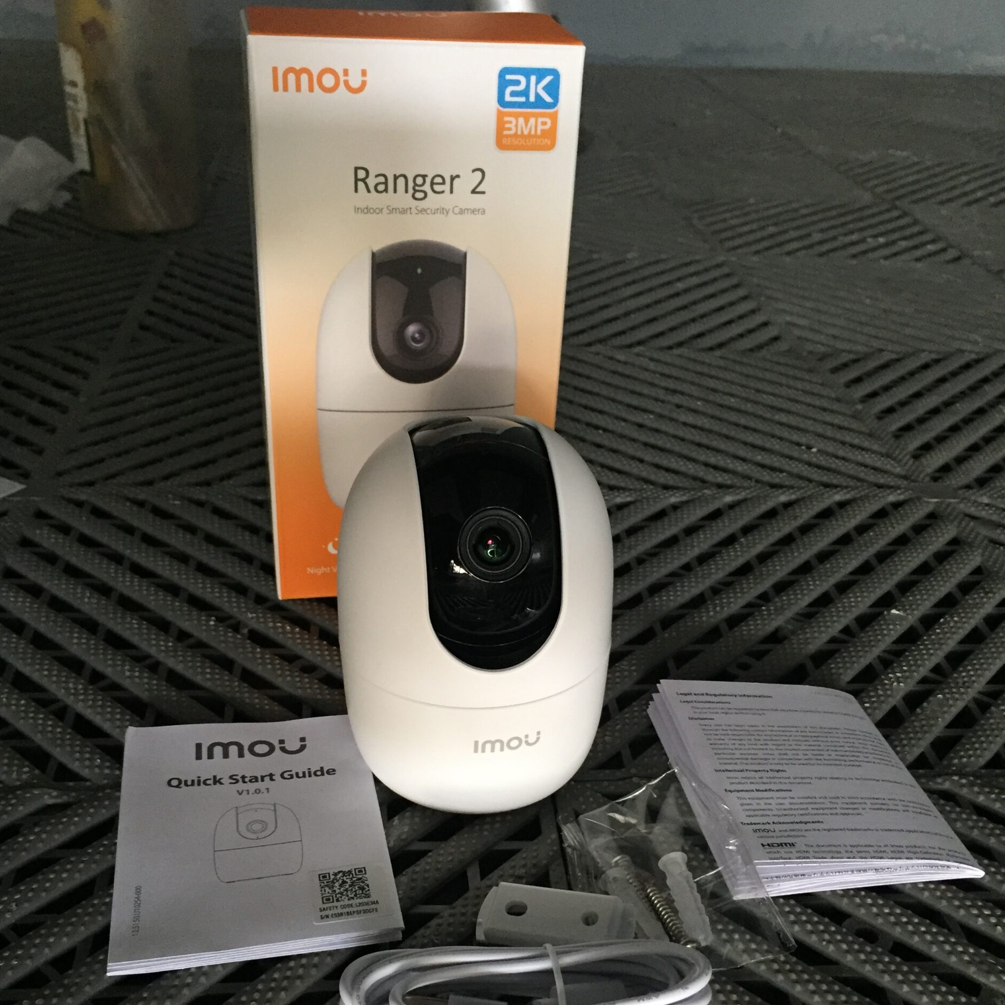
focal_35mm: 35
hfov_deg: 47.2
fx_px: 1150
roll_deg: -2.3
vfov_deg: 46.7
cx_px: 492
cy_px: 638
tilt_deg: -33.9
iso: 250
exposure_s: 1/33
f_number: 2.2
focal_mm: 4.15
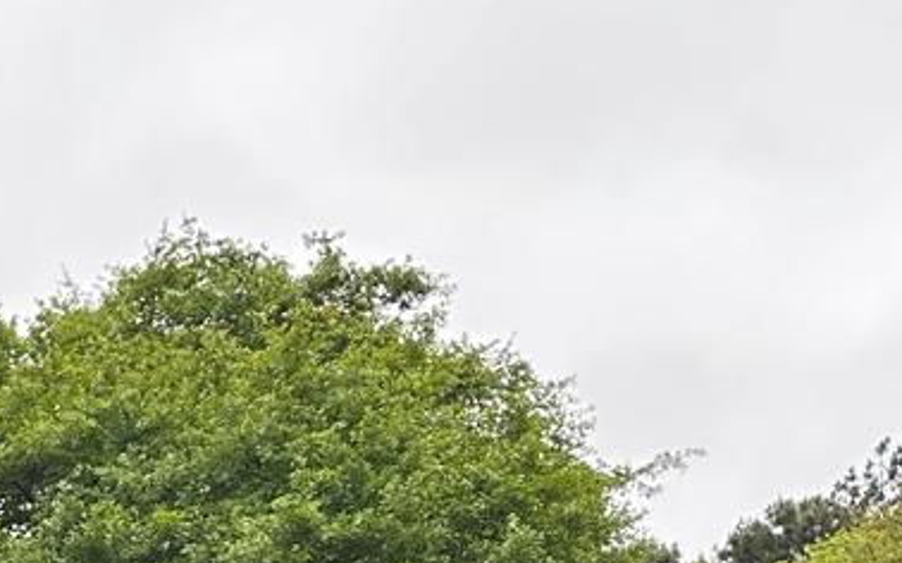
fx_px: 2384
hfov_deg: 17.6
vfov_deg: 11.8
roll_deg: +0.6
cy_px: 1200
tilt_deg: +3.1
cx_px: -682
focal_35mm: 97
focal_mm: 6.86
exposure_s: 1/634
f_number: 1.78
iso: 80
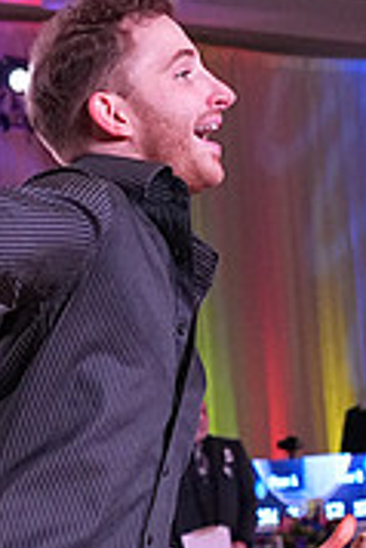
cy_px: 699
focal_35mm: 248
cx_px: 364
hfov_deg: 5.5
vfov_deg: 8.2
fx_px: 3774
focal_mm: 51
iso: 3200
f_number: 5
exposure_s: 1/400
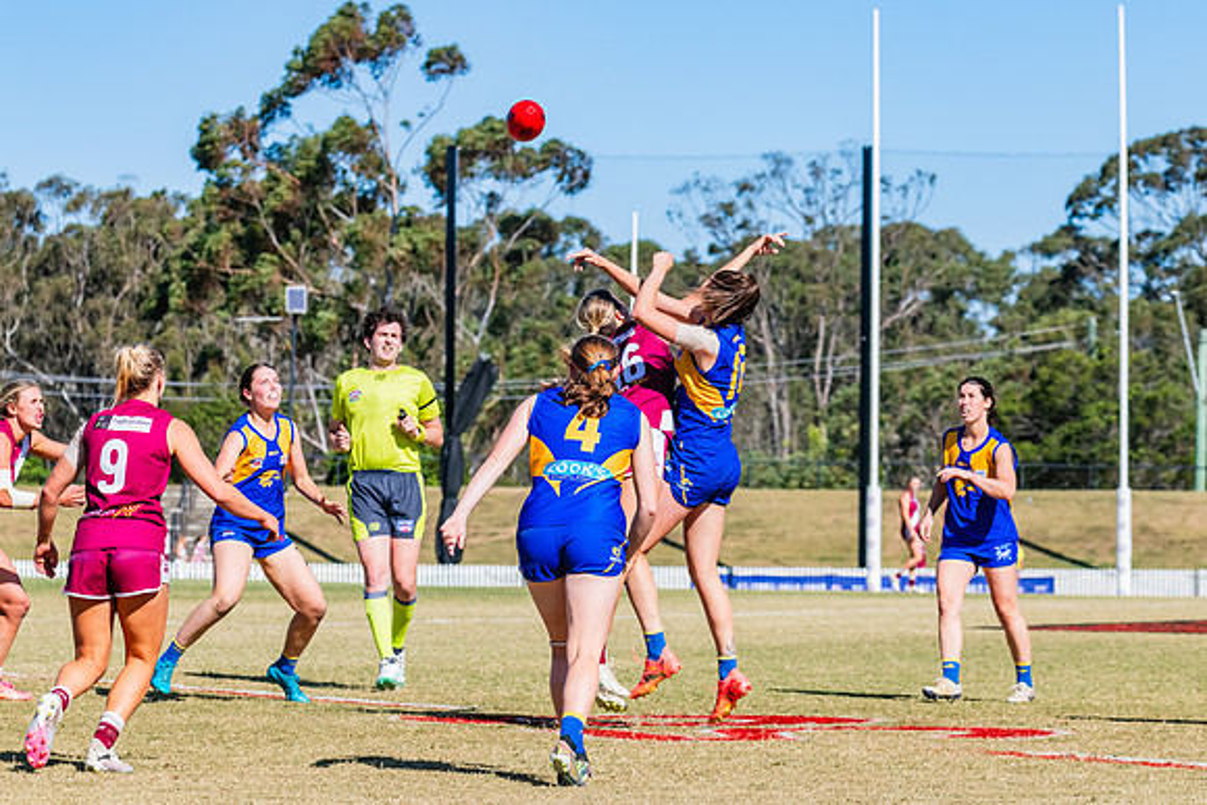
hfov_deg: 11.5
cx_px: 624
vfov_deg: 7.7
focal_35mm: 179
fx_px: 5994
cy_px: 399
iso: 800
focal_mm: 170
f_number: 11
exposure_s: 1/1600
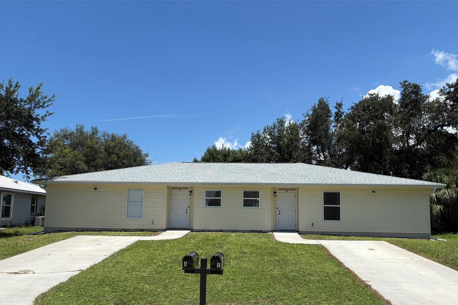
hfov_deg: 65.5
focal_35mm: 28
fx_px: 356
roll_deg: -0.4
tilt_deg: +6.6
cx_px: 232
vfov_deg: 46.2
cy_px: 177
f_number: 1.6
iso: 50
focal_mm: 5.96
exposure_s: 1/4329
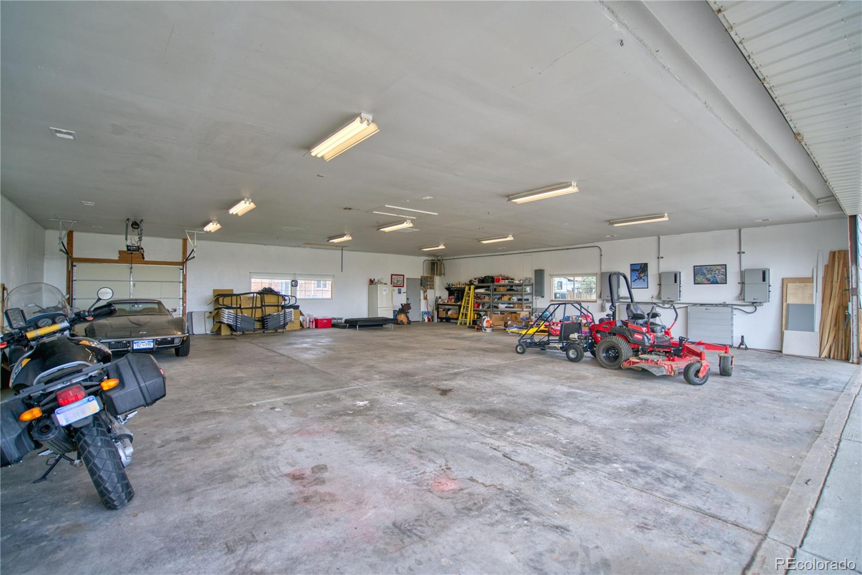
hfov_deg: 96.7
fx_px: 383
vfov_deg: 73.7
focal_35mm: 16
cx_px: 431
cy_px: 288
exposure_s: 1/400
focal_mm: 16
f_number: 4
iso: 500
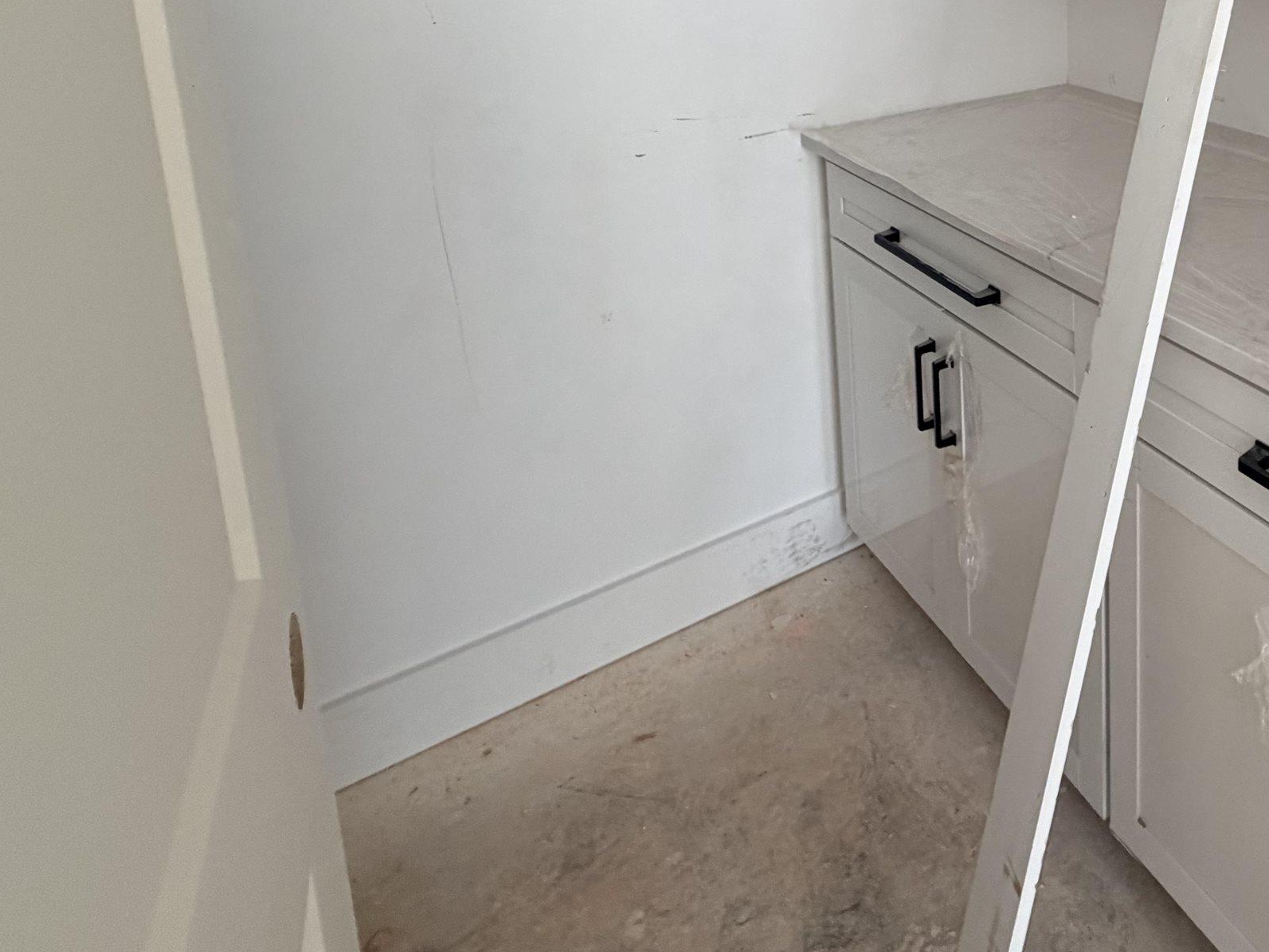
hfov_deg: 57.1
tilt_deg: -11.2
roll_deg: +0.2
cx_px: 1121
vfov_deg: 45.1
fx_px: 990
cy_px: 45
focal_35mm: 27
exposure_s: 1/121
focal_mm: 2.22
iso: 200
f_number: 2.2
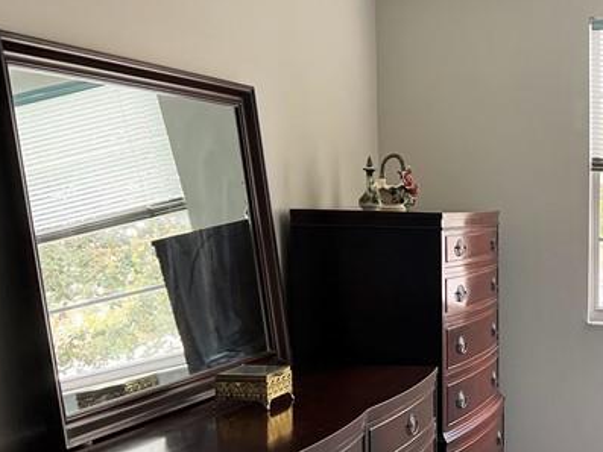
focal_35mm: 67
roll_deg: -1.1
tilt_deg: -7.2
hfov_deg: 26.0
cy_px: 334
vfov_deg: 21.8
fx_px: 1167
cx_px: 715
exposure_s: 1/124
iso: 40
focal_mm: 5.7
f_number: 1.5
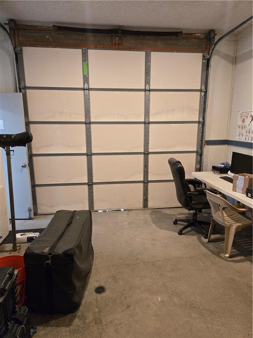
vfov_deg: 73.9
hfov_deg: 58.9
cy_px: 169
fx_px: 224
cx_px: 126
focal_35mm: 23
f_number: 1.8
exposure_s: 1/120
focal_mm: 5.4
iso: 640
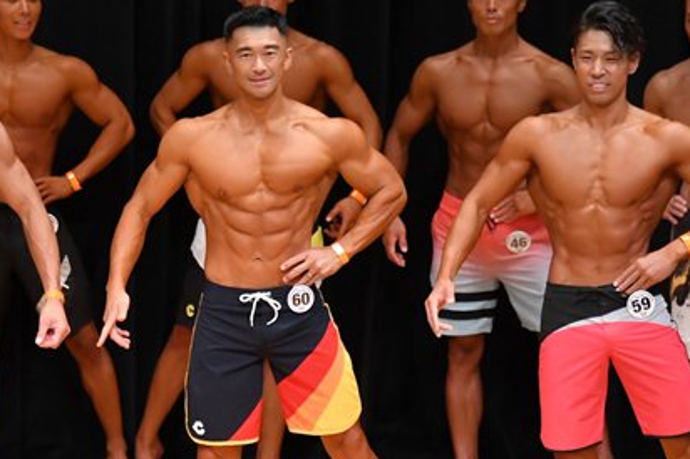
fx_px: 8101
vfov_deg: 3.2
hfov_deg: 4.9
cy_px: 335
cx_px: 229
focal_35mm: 423
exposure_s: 1/400
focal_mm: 150
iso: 4000
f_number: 5.6
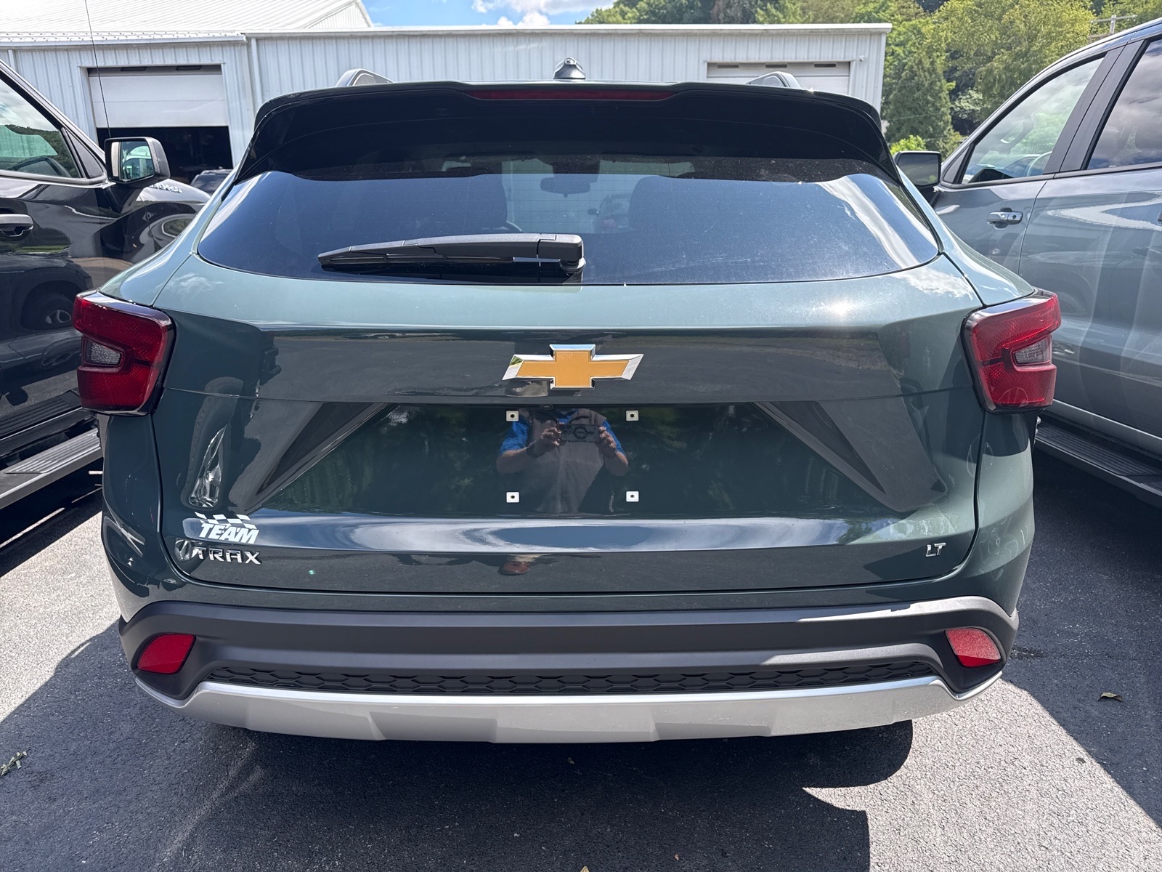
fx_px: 806
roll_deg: -0.6
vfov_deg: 56.8
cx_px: 581
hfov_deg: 71.6
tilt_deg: -14.6
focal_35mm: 24
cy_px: 436
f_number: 1.78
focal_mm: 6.76
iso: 100
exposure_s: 1/1005
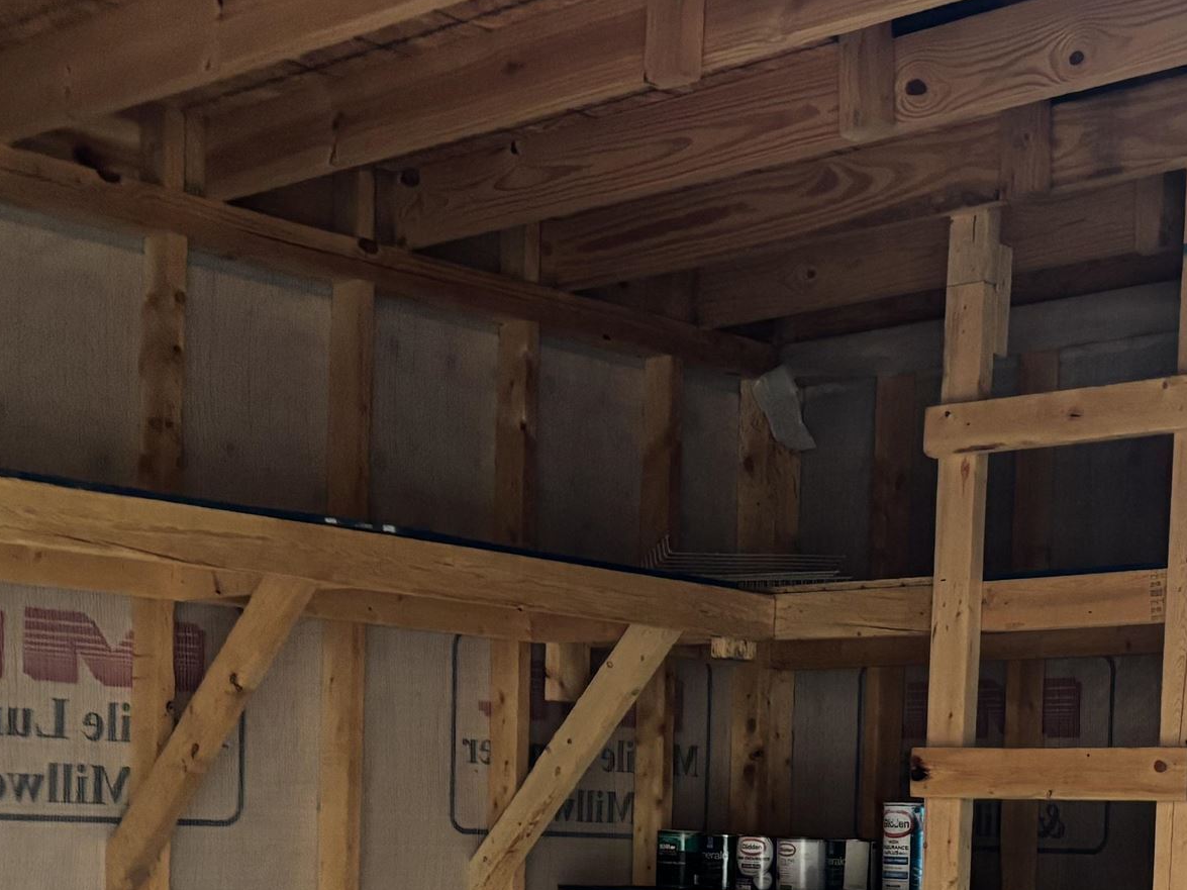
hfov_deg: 27.9
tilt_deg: -2.6
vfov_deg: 20.7
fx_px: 2332
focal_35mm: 68
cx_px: 979
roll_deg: -1.4
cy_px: 934
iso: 640
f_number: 1.6
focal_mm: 5.96
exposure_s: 1/34
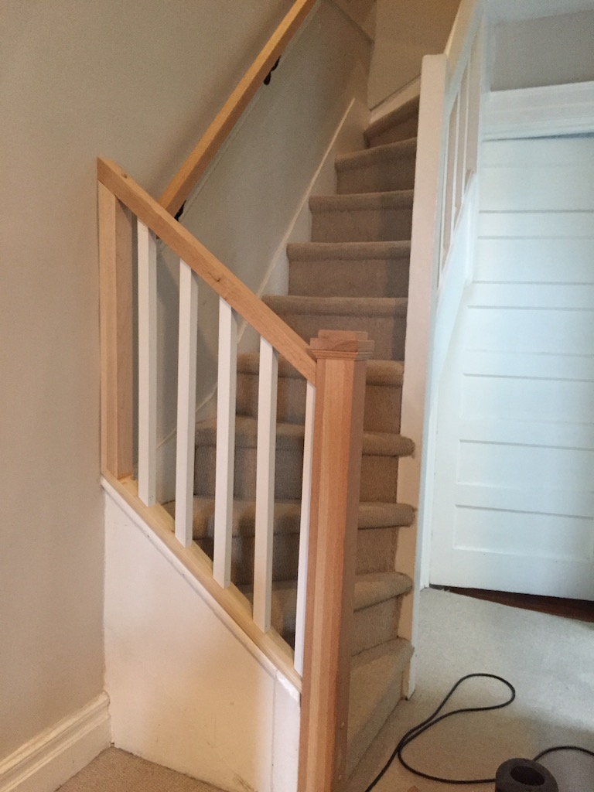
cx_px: 297
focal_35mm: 29
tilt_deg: -5.3
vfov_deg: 61.7
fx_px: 664
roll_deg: -1.9
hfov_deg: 48.2
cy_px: 396
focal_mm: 4.15
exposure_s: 1/20
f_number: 2.2
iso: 250
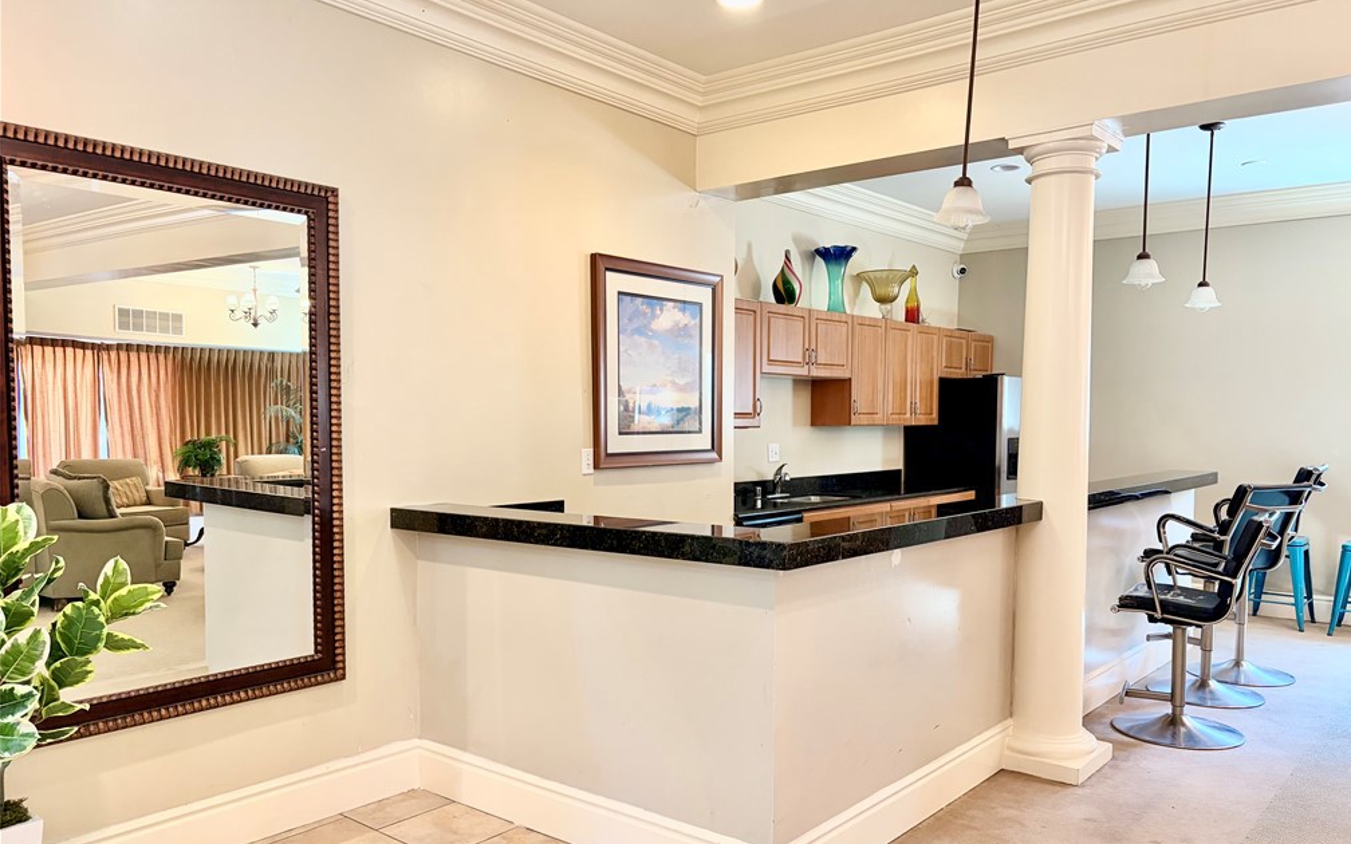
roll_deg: -0.6
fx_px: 1031
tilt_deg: -3.0
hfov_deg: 66.5
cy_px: 486
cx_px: 685
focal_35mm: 28
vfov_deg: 44.4
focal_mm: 5.96
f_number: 1.6
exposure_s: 1/60
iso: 200
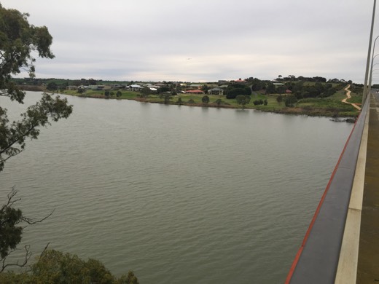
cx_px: 190
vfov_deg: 48.2
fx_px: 318
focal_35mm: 29
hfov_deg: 61.7
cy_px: 142
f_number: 2.2
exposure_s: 1/120
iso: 32
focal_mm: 4.15
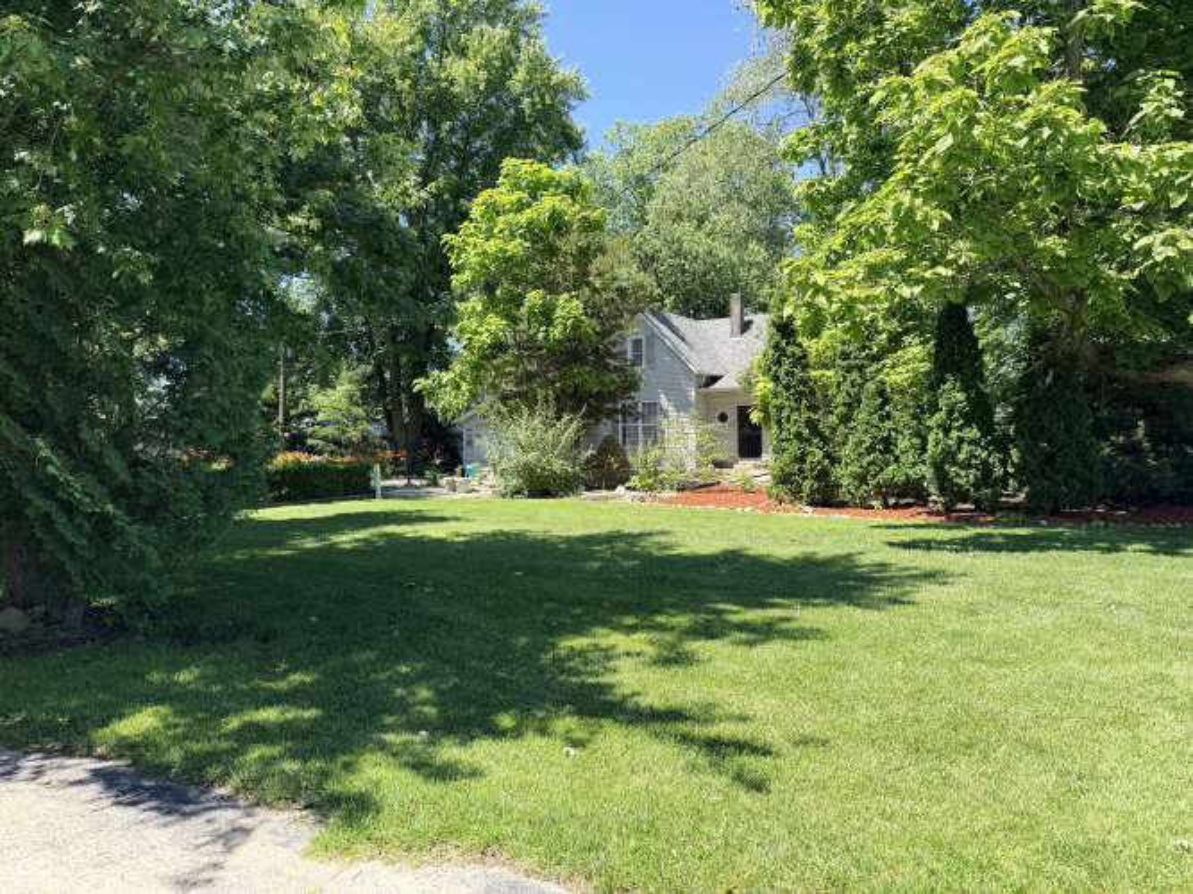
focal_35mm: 24
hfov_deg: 71.6
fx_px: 827
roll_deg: +1.1
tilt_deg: +0.0
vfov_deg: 56.8
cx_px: 596
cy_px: 447
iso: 80
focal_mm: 6.76
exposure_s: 1/1493
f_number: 1.78
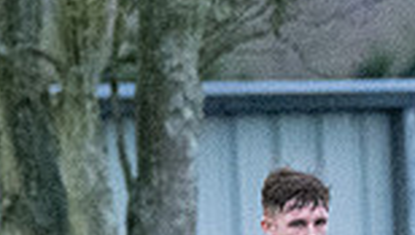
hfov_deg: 1.6
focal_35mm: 1354
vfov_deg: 0.9
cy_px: 661
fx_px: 14915
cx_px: 773
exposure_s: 1/1250
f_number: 4
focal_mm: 150
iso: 5000
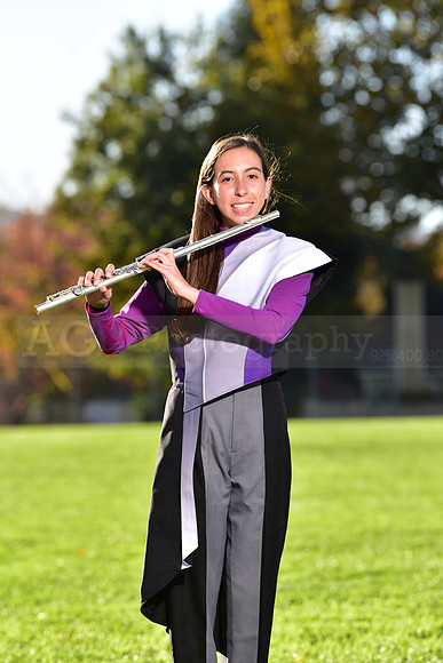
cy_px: 332
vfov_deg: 11.4
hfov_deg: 7.6
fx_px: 3320
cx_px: 222
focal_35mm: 180
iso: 80
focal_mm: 180
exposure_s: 1/250
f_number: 5
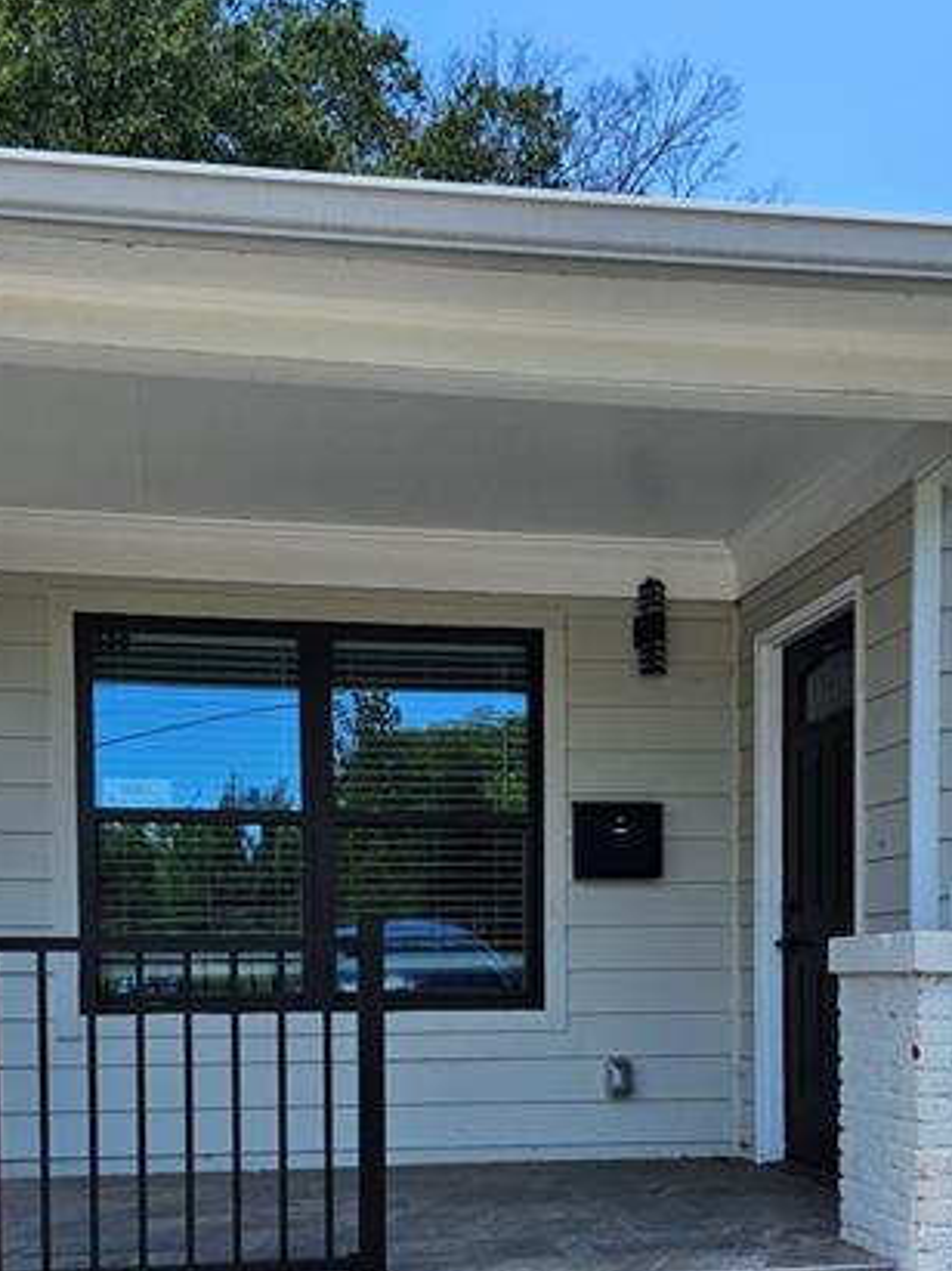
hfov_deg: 33.6
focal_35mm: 43
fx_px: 1578
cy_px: 974
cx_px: 473
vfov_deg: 42.3
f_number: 1.7
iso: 10
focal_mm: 6.3
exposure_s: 1/279
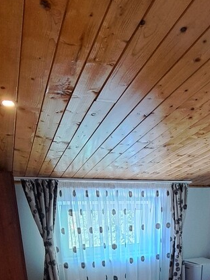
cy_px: 294
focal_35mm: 32
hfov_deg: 43.3
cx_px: 147
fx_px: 259
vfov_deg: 45.5
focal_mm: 1.74
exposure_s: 1/33
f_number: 2.2
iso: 200
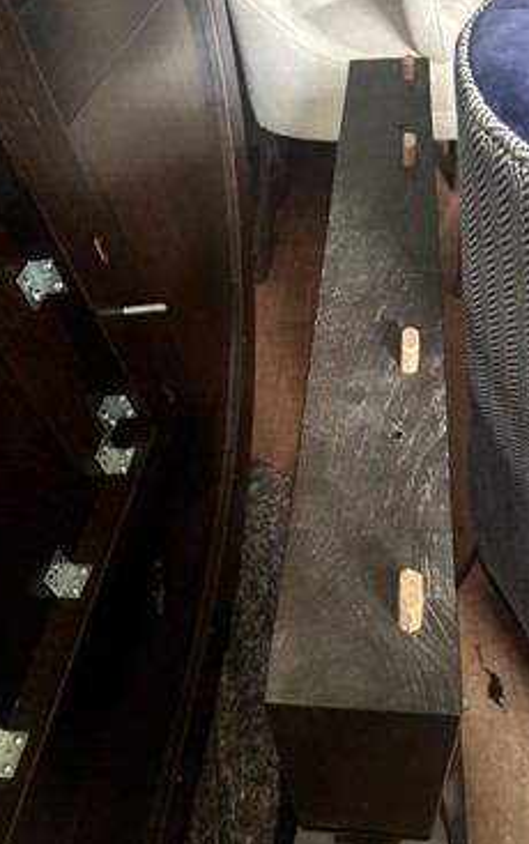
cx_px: 308
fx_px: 691
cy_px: 435
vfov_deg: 62.8
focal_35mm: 30
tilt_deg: -48.0
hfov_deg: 41.8
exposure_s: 1/30
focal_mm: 5.7
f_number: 1.5
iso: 1000
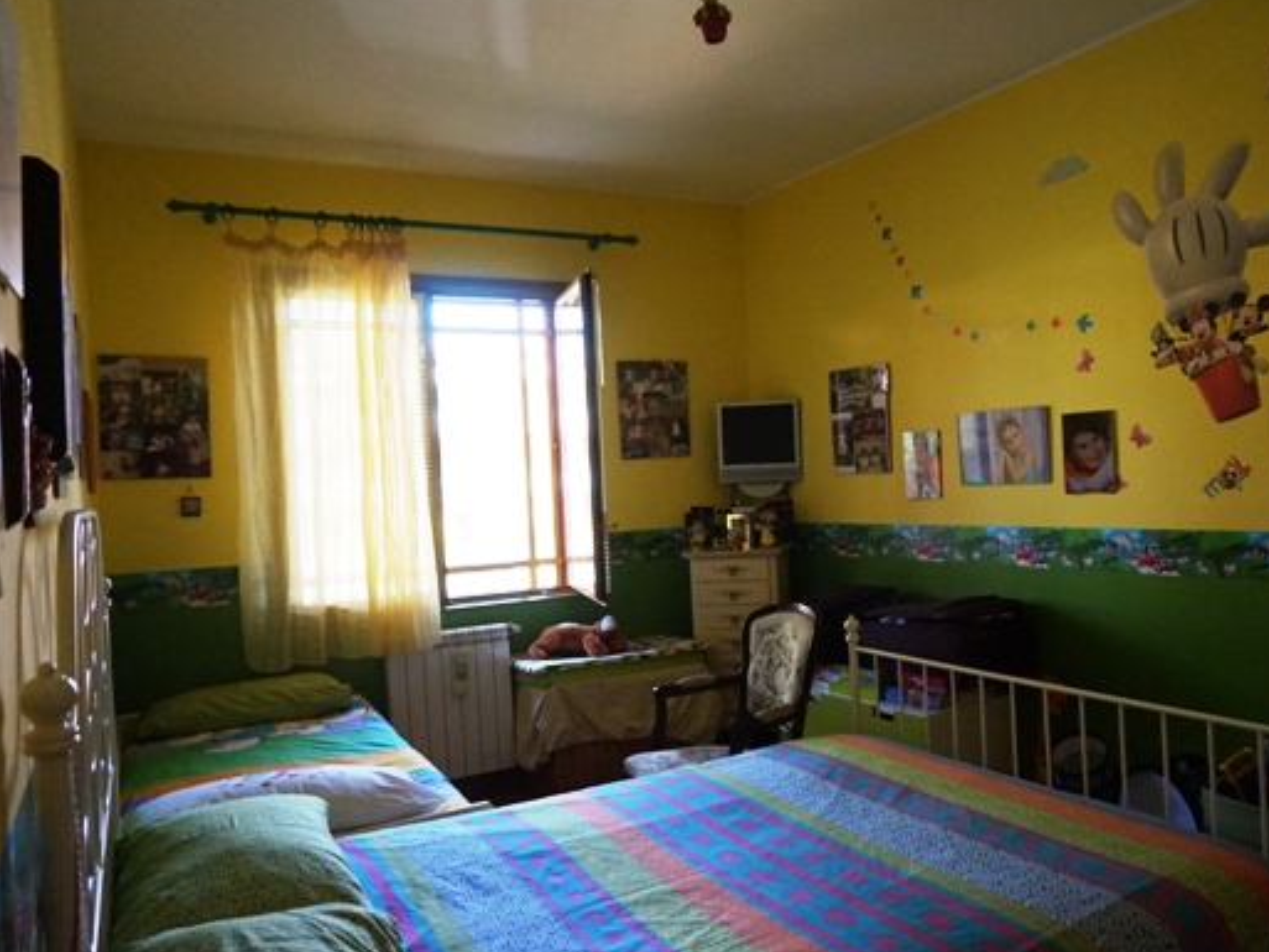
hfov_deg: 65.1
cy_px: 477
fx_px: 990
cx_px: 700
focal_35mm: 27
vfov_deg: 51.4
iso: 2500
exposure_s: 1/160
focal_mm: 16
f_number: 3.5
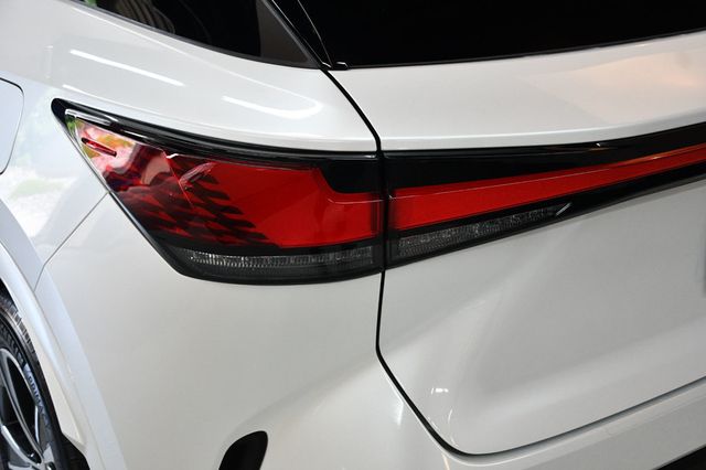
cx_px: 353
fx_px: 882
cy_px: 235
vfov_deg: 29.8
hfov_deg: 43.6
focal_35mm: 45
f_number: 4
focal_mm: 30
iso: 1000
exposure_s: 1/125
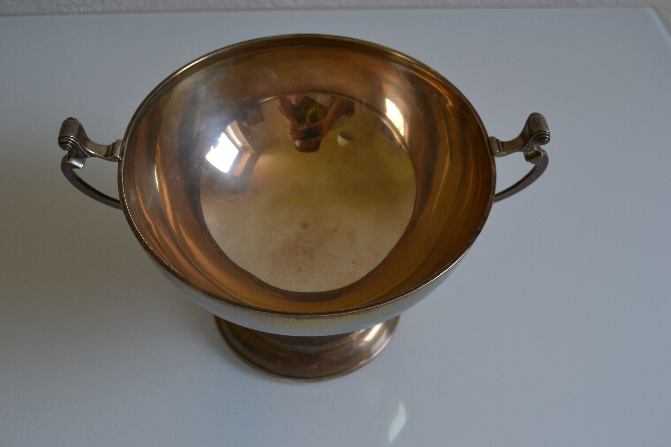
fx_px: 671
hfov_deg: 53.1
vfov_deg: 36.9
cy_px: 224
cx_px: 336
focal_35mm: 36
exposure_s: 1/125
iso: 400
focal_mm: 24
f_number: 5.6
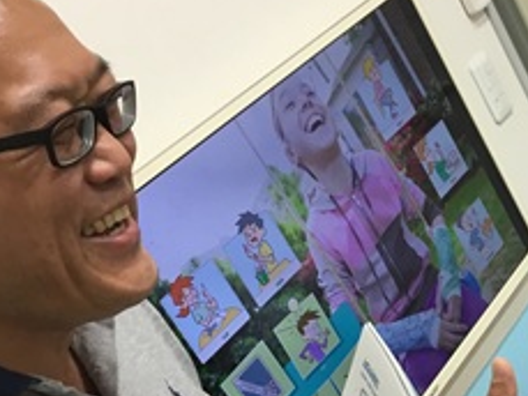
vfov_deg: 19.4
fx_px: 1145
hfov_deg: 25.1
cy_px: 333
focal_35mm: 75
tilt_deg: -21.0
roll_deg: +28.8
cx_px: 482
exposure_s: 1/30
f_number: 2.4
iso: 50
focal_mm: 3.3
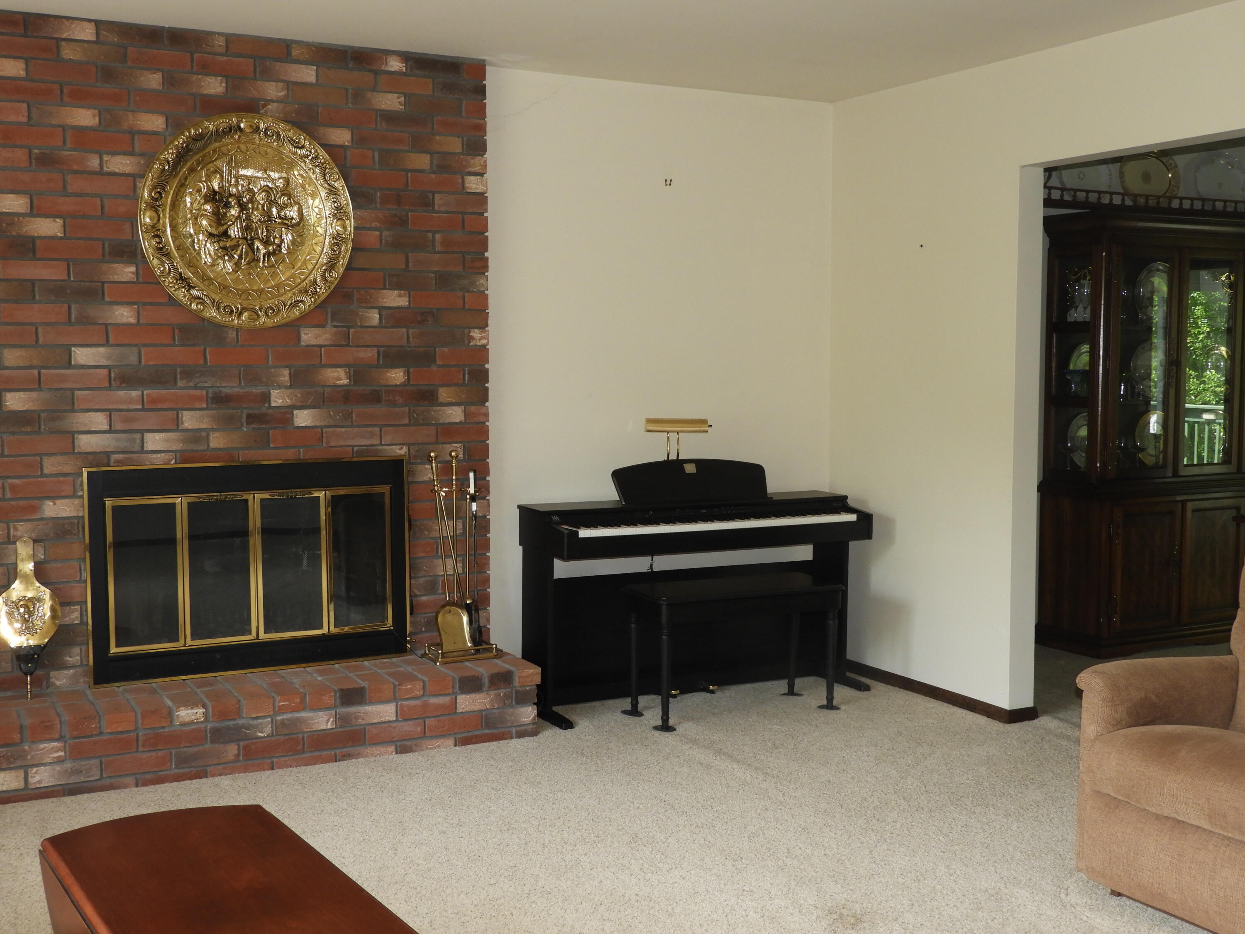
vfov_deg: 36.0
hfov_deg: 46.8
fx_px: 1439
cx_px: 622
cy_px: 467
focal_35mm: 40
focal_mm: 7.2
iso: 200
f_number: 3.8
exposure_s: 1/30
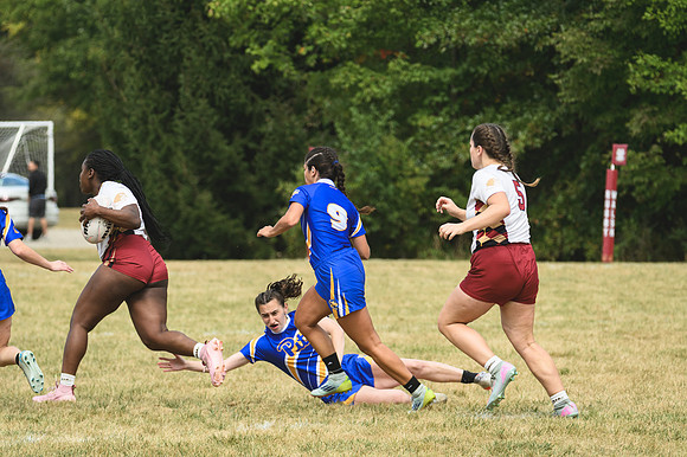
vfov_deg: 3.5
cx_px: 344
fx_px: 7438
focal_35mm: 390
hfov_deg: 5.3
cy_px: 228
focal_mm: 260
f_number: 5.6
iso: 320
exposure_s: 1/1000
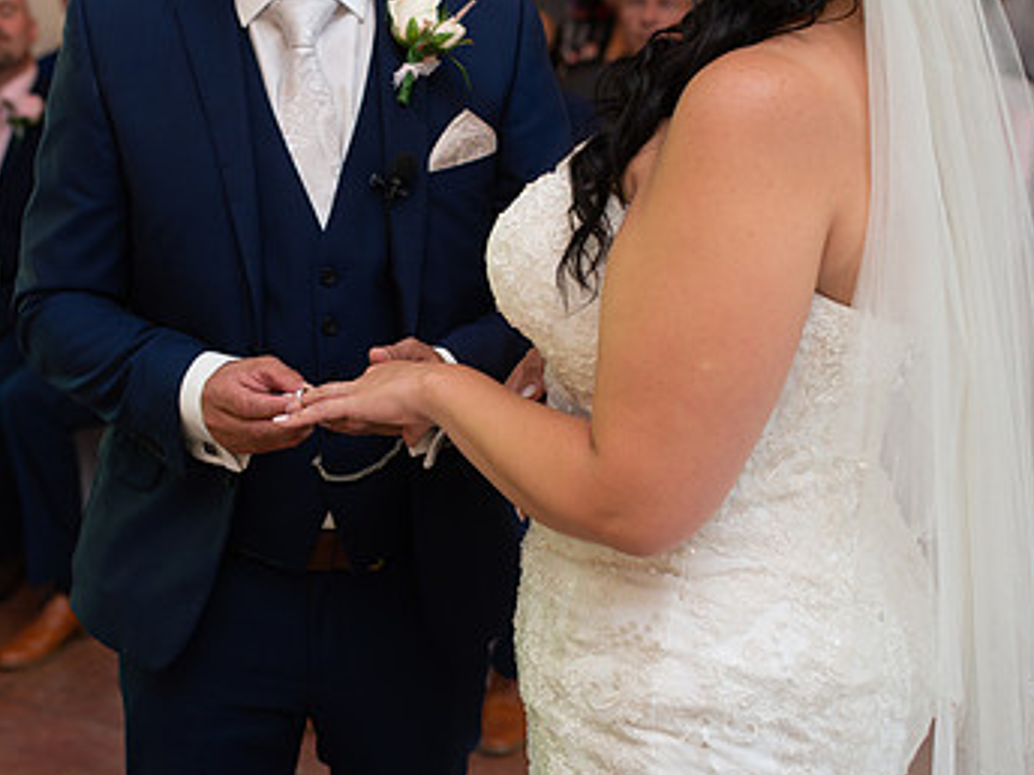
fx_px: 1971
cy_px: 412
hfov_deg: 29.2
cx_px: 355
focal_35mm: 66
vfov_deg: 22.3
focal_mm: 35
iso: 400
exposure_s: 1/100
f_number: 2.8
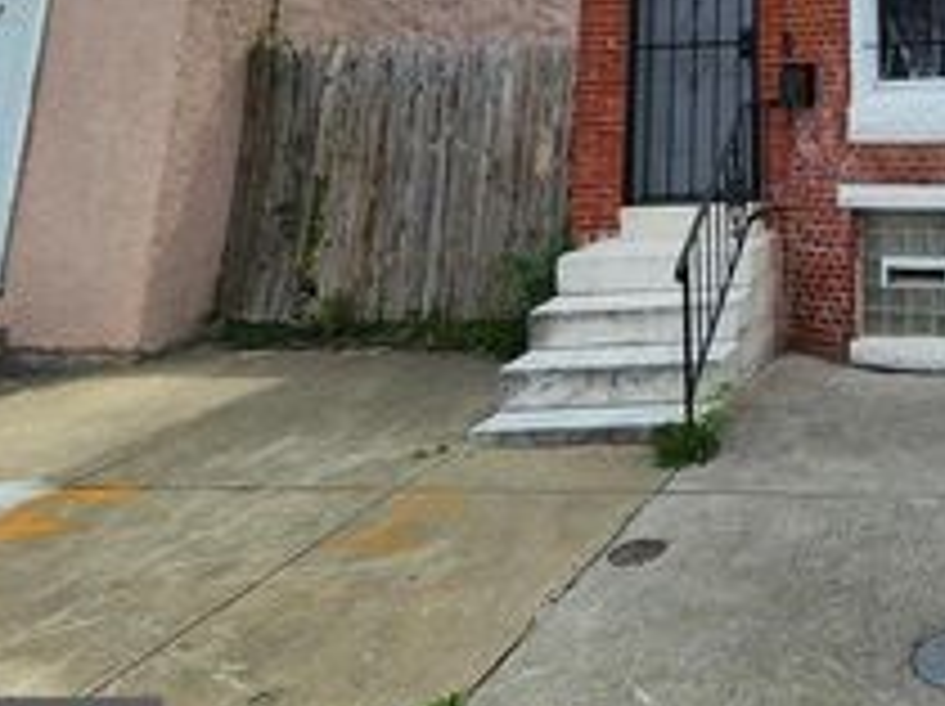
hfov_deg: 45.6
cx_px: 1012
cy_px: -56
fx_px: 845
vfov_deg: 38.3
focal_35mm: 31
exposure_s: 1/1983
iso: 50
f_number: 2.2
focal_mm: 2.2
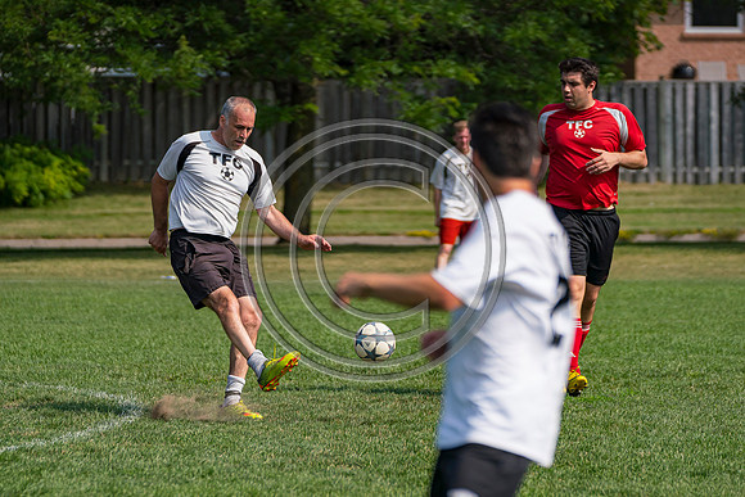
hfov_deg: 8.9
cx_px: 372
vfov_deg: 6.0
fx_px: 4781
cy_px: 248
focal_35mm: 231
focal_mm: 154
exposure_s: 1/8000
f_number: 2.8
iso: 400
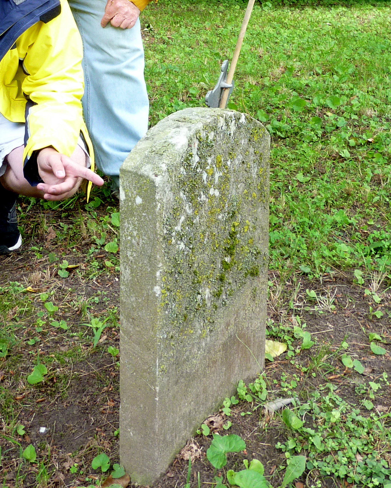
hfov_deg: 24.9
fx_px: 882
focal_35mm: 61
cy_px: 44
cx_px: 155
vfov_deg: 29.6
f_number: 3.4
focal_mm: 4.7
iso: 80
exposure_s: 1/50
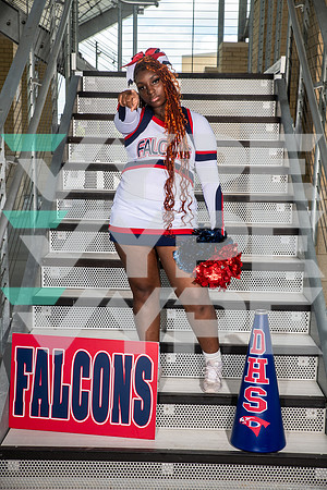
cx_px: 164
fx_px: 817
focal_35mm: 60
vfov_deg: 33.4
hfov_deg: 22.6
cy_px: 245
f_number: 7.1
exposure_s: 1/320
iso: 200
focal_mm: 60
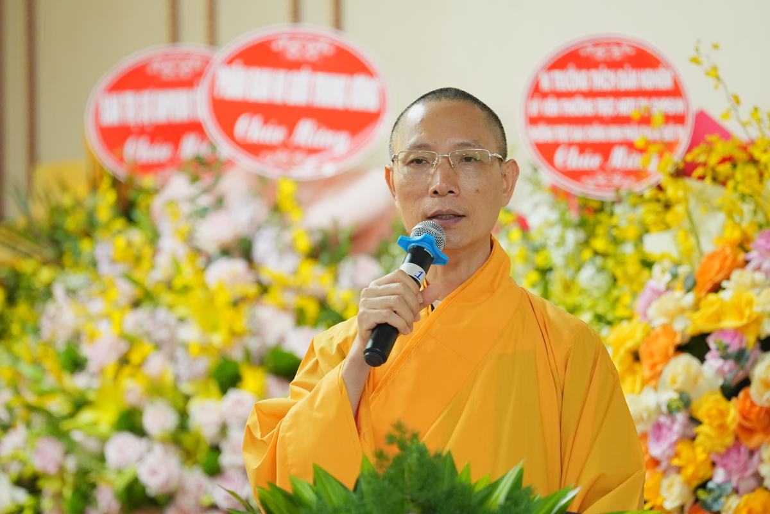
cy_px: 257
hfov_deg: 7.6
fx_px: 5775
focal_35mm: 270
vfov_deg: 5.1
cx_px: 385
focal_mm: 180
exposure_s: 1/125
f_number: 2.8
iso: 3200
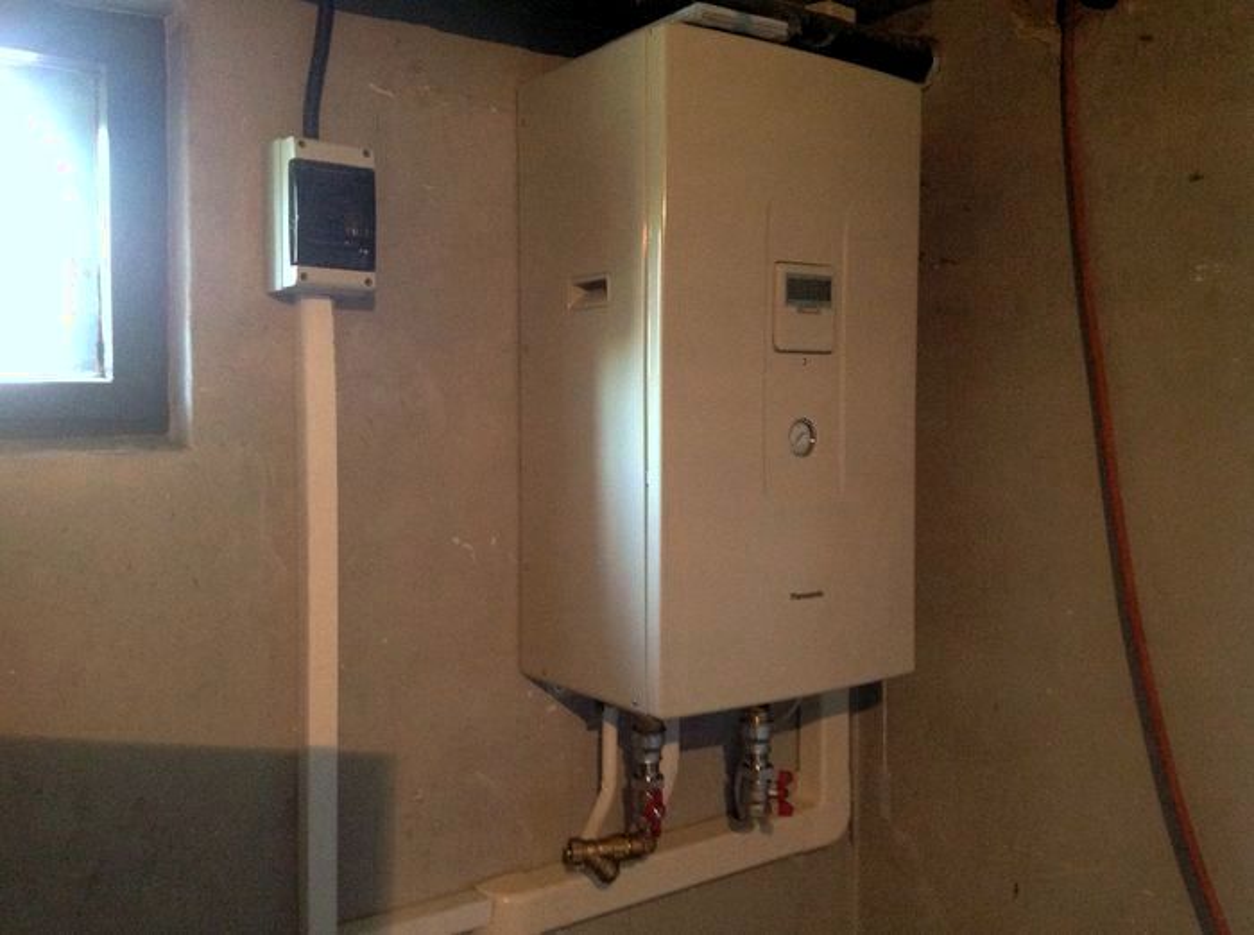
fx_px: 1265
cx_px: 627
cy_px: 468
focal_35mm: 35
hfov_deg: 52.7
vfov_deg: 40.6
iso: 500
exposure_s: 1/15
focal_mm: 4.28
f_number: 2.4
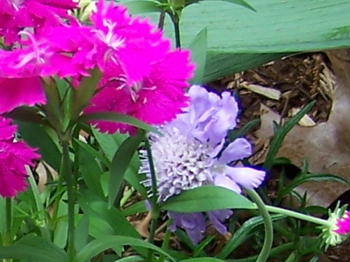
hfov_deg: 9.8
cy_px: 451
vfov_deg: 7.4
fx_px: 1971
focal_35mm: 195
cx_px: -206
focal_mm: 6.3
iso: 80
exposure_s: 1/100
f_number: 2.8
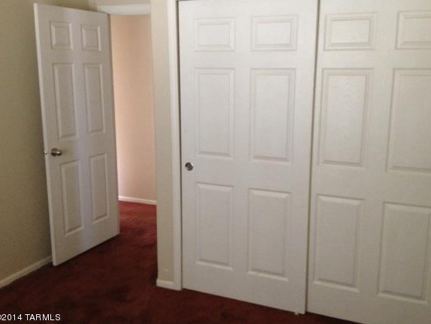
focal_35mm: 39
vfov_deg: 36.8
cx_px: 231
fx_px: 486
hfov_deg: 47.8
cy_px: 152
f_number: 2.4
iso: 320
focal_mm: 4.28
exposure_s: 1/20
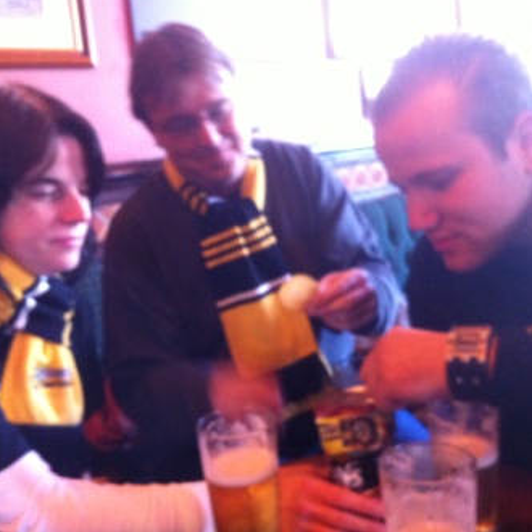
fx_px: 730
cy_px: 264
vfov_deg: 40.0
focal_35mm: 42
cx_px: 282
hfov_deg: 40.0
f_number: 2.8
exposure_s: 1/15
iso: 500
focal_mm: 3.85
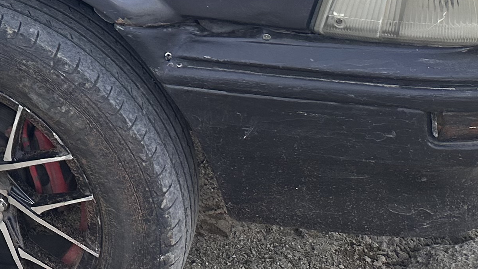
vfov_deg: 12.7
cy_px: -217
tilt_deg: -8.2
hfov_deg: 20.0
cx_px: -299
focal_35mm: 87
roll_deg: +7.0
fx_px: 1103
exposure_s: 1/373
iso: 80
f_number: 1.78
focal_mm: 6.86
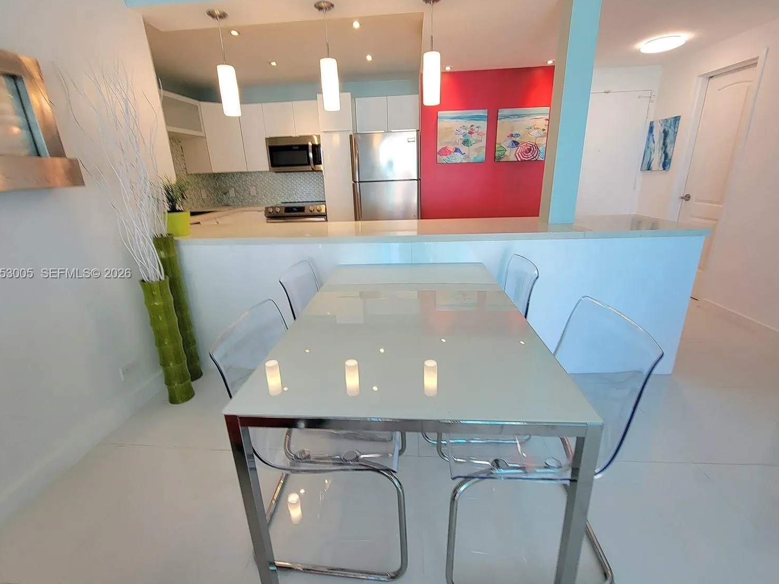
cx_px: 387
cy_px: 274
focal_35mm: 14
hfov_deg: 102.1
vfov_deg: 85.6
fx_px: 315
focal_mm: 2.2
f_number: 2.2
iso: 64
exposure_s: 1/60.2
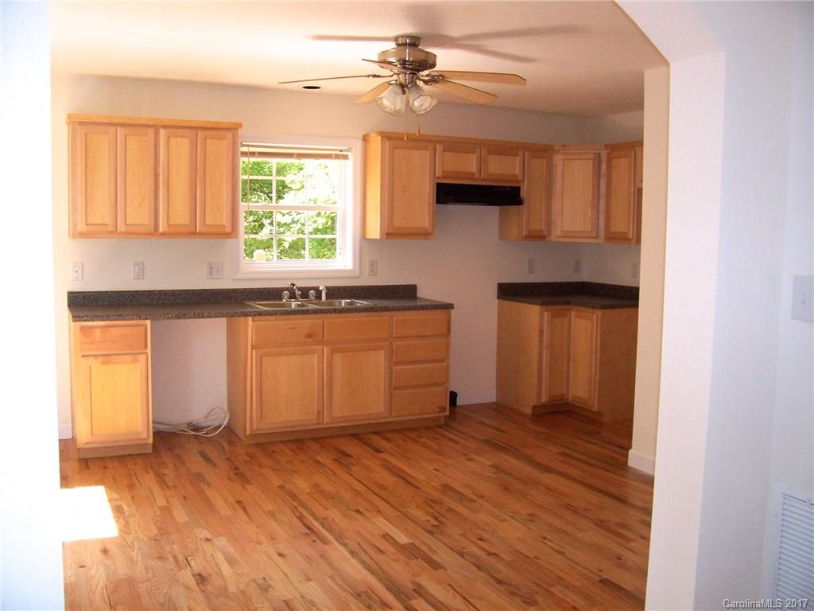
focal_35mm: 34
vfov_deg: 41.8
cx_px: 407
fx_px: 800
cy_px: 306
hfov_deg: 54.0
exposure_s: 1/112
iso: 140
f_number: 2.7
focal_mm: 5.6
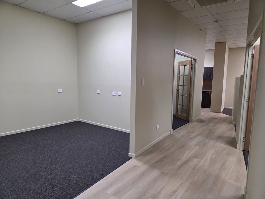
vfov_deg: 58.9
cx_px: 132
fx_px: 176
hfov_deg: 73.9
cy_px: 100
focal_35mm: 23
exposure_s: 1/100
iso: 500
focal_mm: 5.4
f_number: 1.8
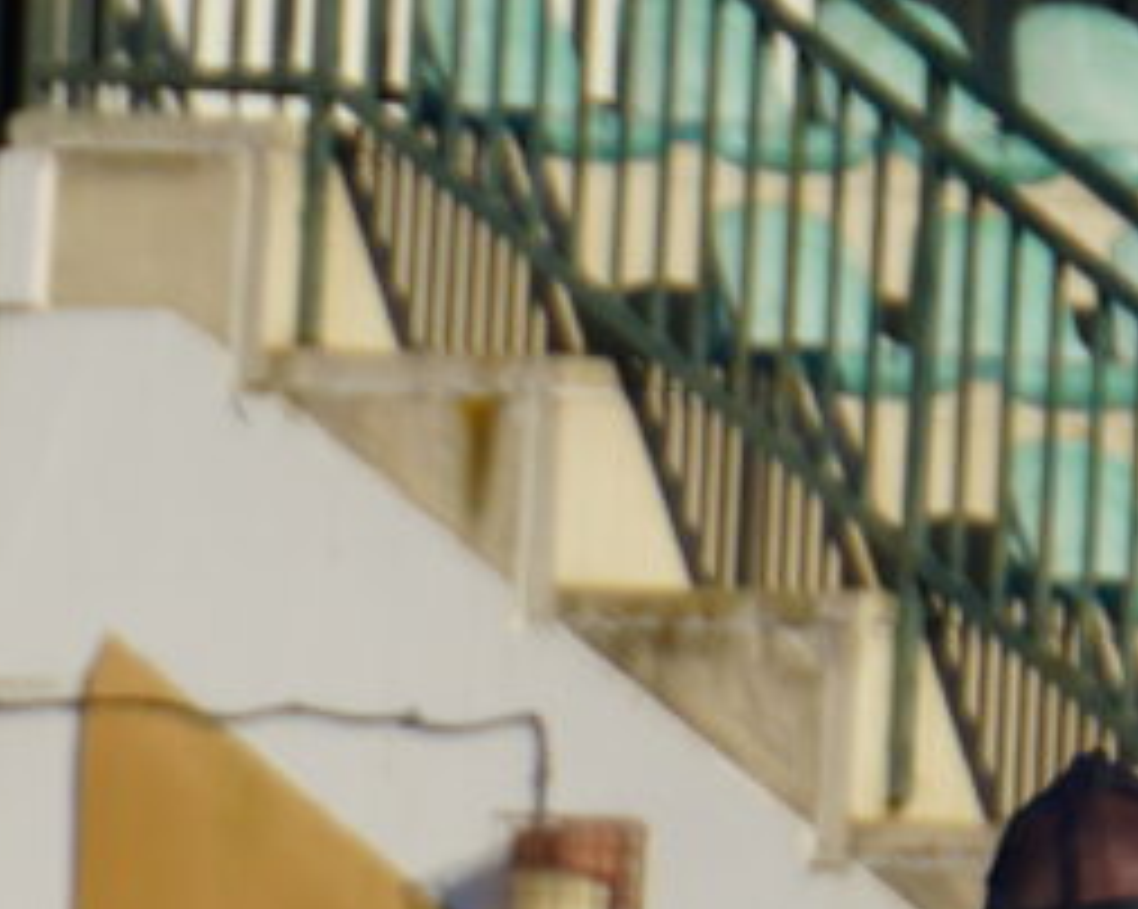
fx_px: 50381
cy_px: 1735
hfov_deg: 1.3
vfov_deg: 1.0
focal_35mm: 1497
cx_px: -580
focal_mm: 210
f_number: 7.1
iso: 100
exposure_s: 1/500
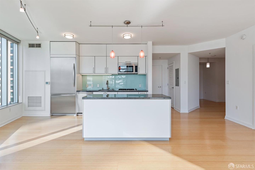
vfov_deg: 67.4
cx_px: 128
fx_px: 127
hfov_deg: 90.0
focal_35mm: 18
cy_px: 85
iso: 500
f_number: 10
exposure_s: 1/80
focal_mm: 18
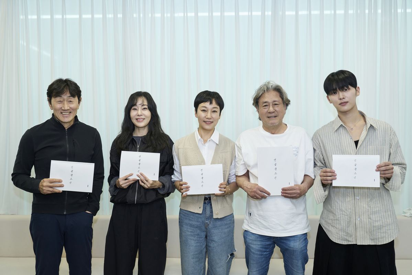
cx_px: 206
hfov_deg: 51.9
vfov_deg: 35.9
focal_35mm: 37
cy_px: 138
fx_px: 423
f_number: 4.5
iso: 640
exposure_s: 1/125
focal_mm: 37
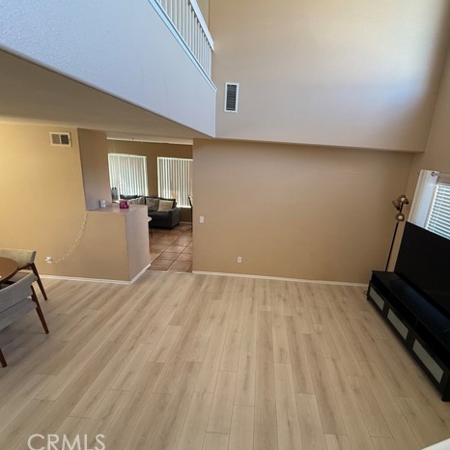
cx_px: 255
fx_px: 250
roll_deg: -4.2
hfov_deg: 83.5
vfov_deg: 84.0
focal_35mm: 17
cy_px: 225
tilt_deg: -15.6
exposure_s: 1/63
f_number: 2.2
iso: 320
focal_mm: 2.22
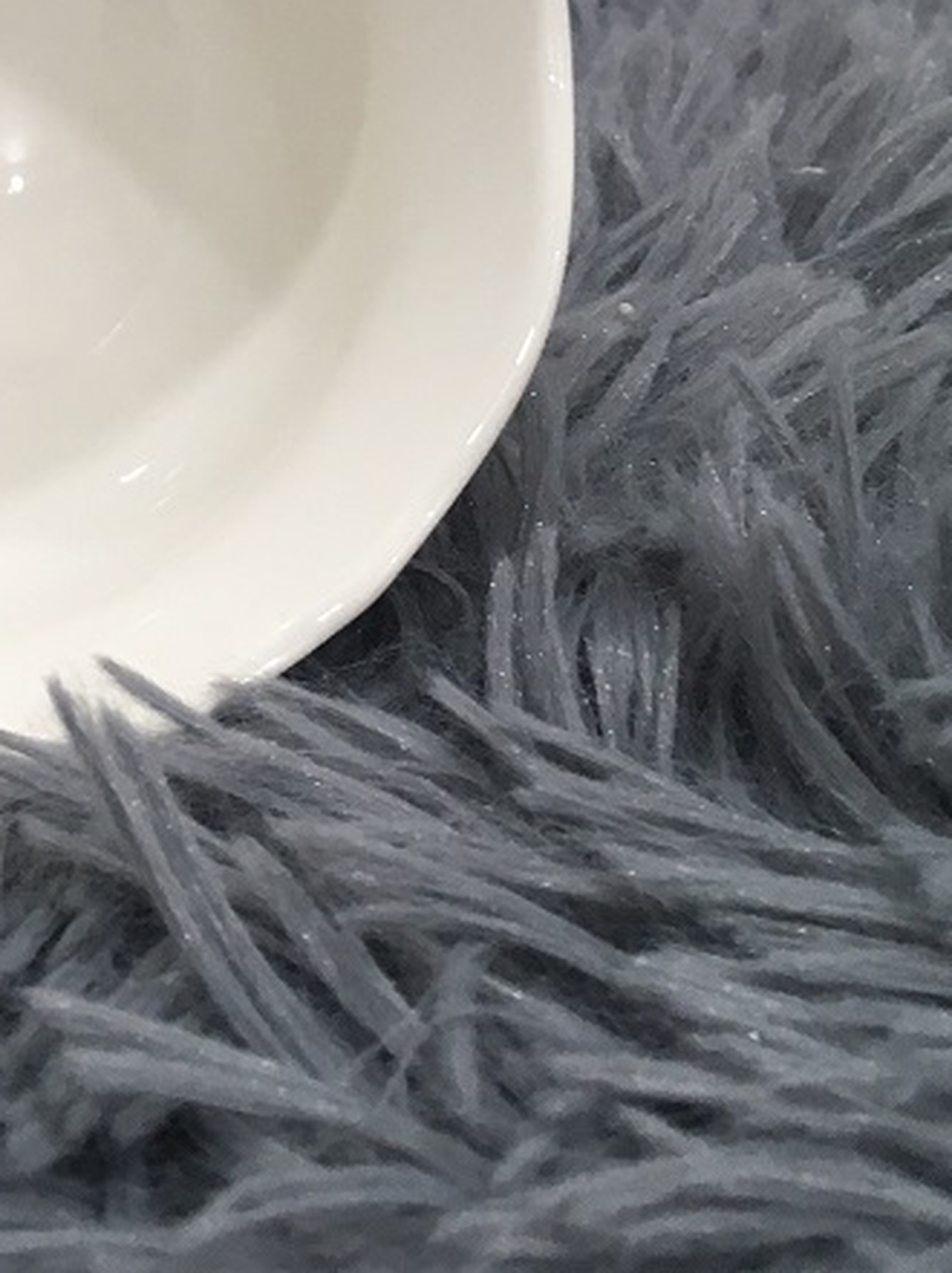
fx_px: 2901
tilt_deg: -12.6
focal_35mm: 79
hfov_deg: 17.9
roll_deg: -0.2
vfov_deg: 22.1
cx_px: -138
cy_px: -407
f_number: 2.2
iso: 64
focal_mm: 4.15
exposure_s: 1/33
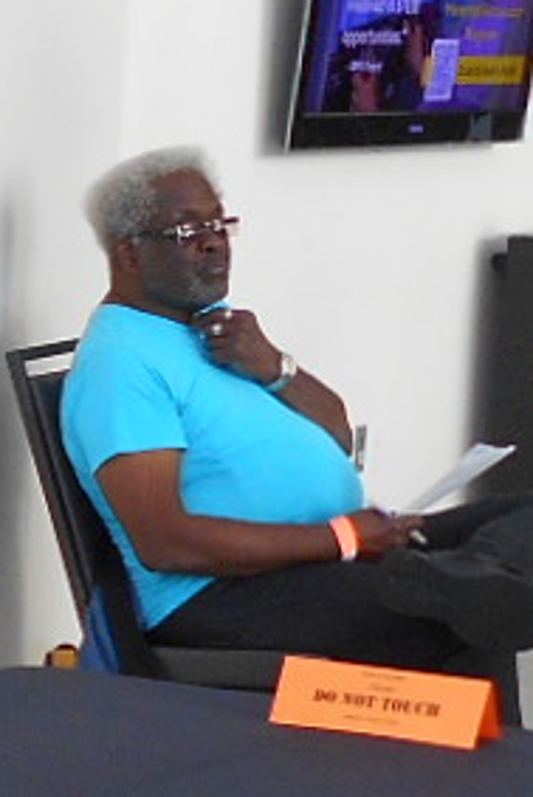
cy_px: 673
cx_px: -694
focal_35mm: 153
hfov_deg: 8.3
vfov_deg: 13.3
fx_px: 3393
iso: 110
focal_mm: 4.6
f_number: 3.2
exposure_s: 1/30
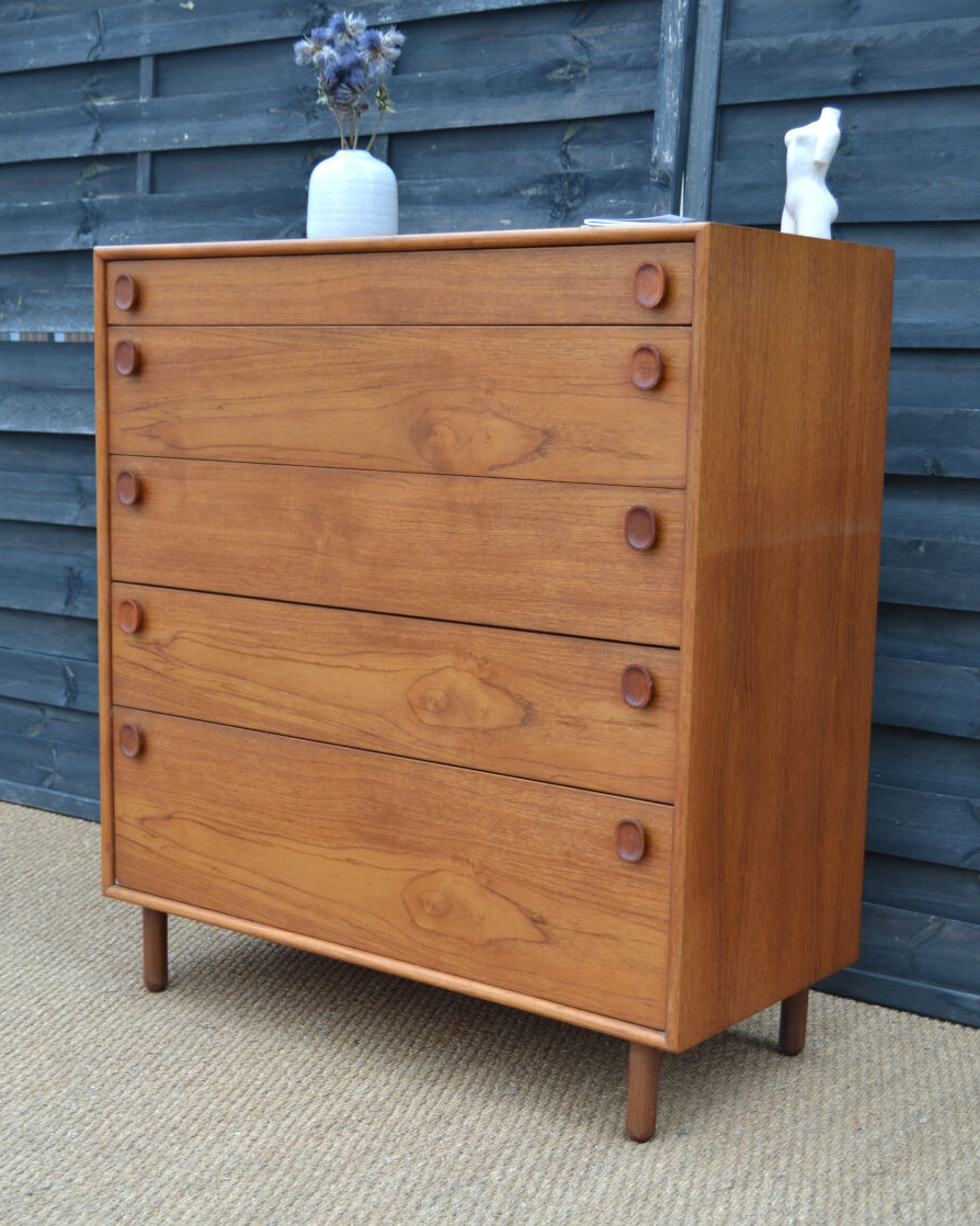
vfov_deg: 36.6
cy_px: 649
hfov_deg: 29.7
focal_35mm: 51
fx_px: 1850
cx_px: 490
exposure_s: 1/80
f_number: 4.2
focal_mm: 30
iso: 400
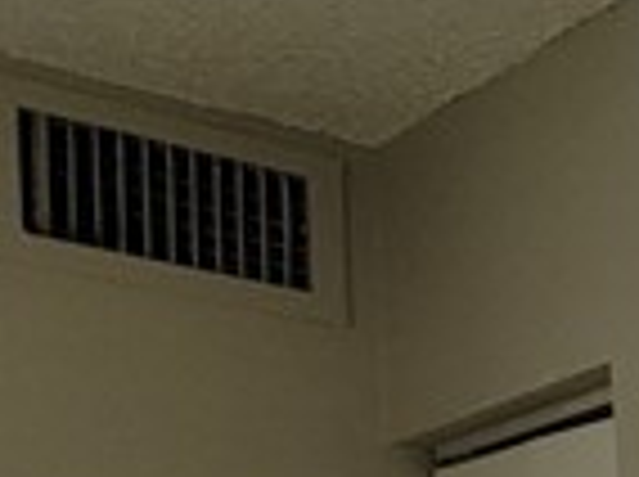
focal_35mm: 94
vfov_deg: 13.4
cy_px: 968
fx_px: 1732
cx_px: 2192
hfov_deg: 9.8
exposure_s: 1/60
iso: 50
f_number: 2.2
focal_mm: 2.2
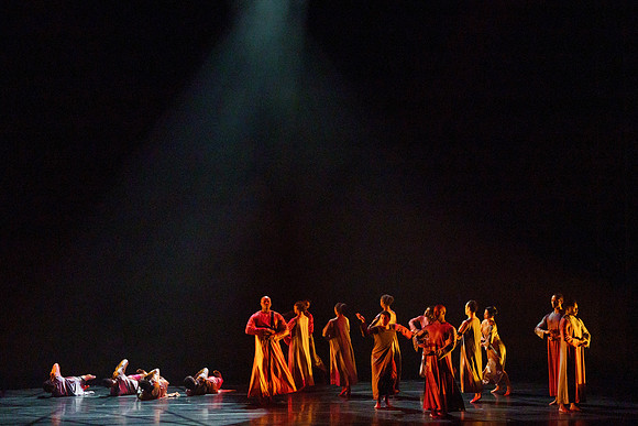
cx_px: 303
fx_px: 2123
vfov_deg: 11.4
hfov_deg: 17.1
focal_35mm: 120
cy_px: 180
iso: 5000
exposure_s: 1/250
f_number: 5.6
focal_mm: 100
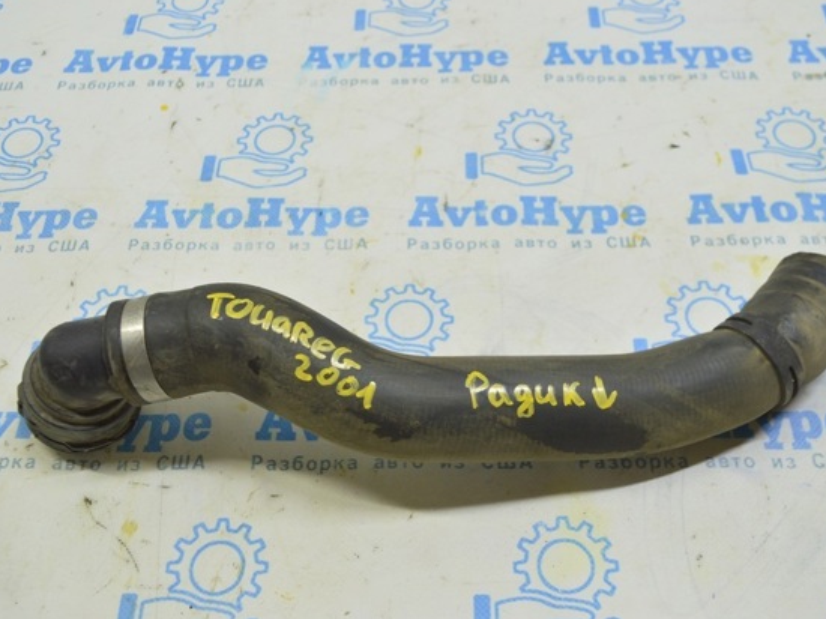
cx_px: 407
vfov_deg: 37.2
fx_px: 920
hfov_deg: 48.4
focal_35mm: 39
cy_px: 303
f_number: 5.6
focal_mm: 23
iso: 400
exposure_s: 1/20
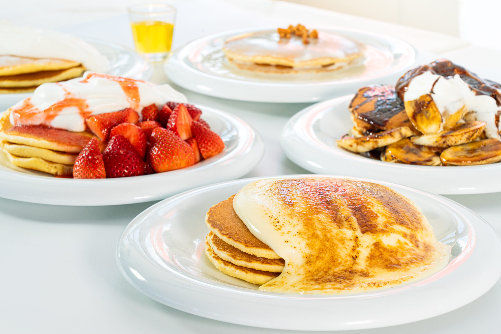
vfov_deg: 13.3
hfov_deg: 19.8
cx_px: 250
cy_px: 167
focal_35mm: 103
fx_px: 1433
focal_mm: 103
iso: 500
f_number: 13
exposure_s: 1/125
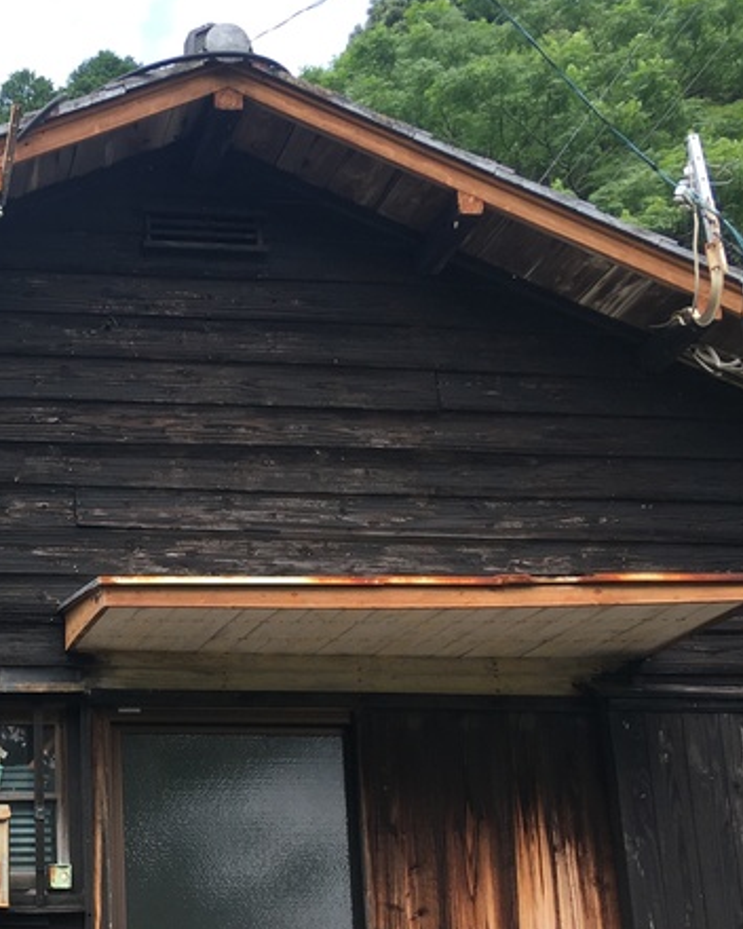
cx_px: 70
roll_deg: +2.3
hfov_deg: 23.6
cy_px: 662
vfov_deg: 29.7
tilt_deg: +13.8
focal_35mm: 63
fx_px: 1732
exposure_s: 1/354
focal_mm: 4.15
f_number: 2.2
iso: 25
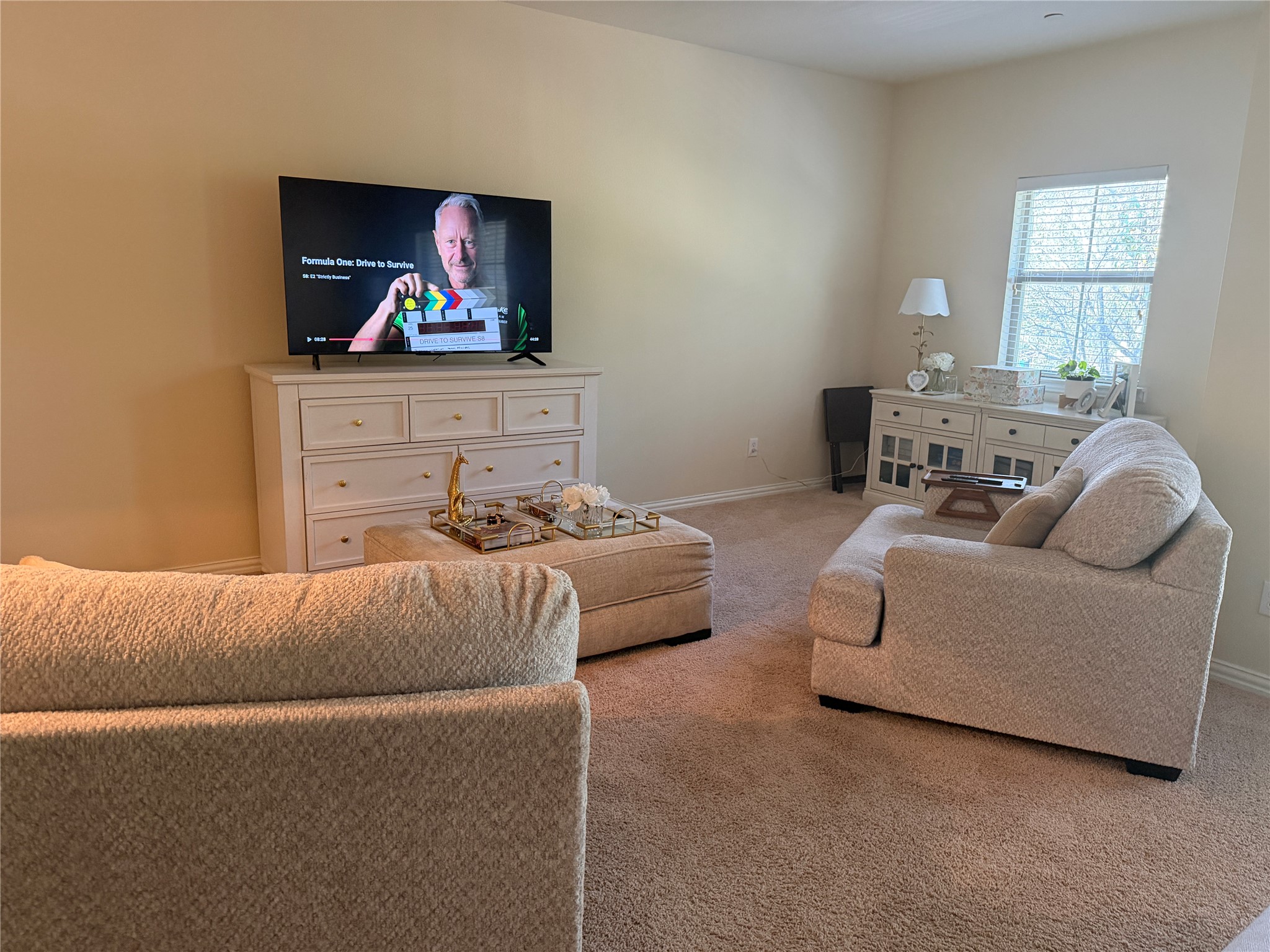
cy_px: 476
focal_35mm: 24
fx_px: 881
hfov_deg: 71.6
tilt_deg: -10.9
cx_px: 635
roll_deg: -1.3
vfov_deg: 56.8
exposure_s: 1/60
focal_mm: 6.76
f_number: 1.78
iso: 640
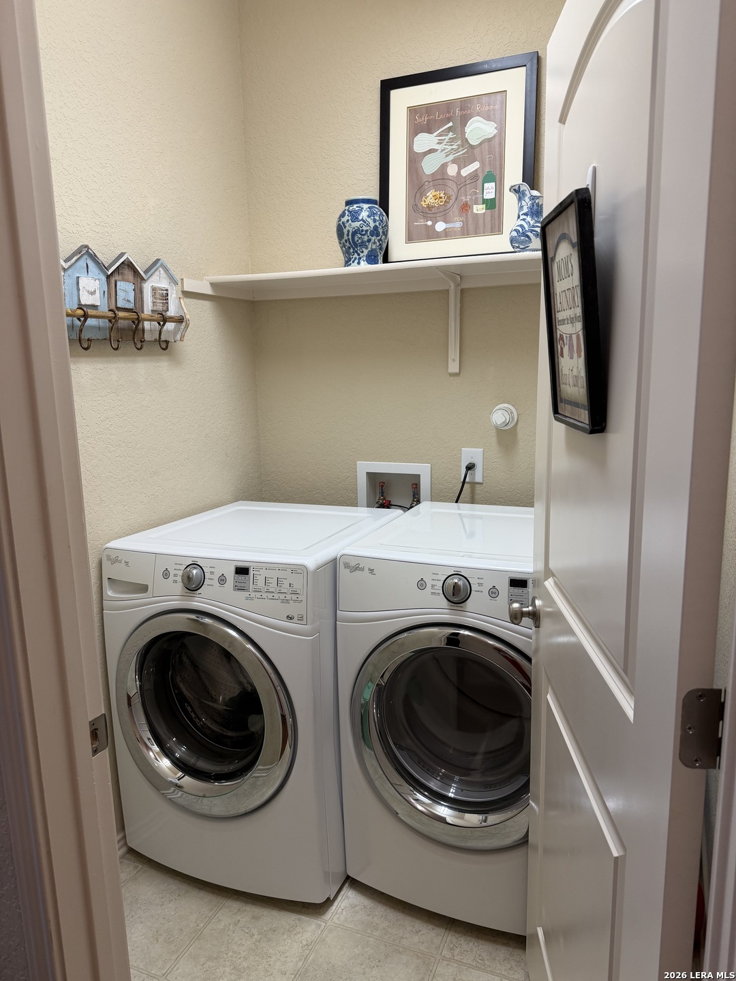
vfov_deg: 71.6
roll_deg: +0.3
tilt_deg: -10.7
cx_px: 368
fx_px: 680
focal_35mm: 24
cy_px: 490
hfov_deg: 56.8
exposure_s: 1/120
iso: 125
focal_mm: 6.76
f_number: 1.78
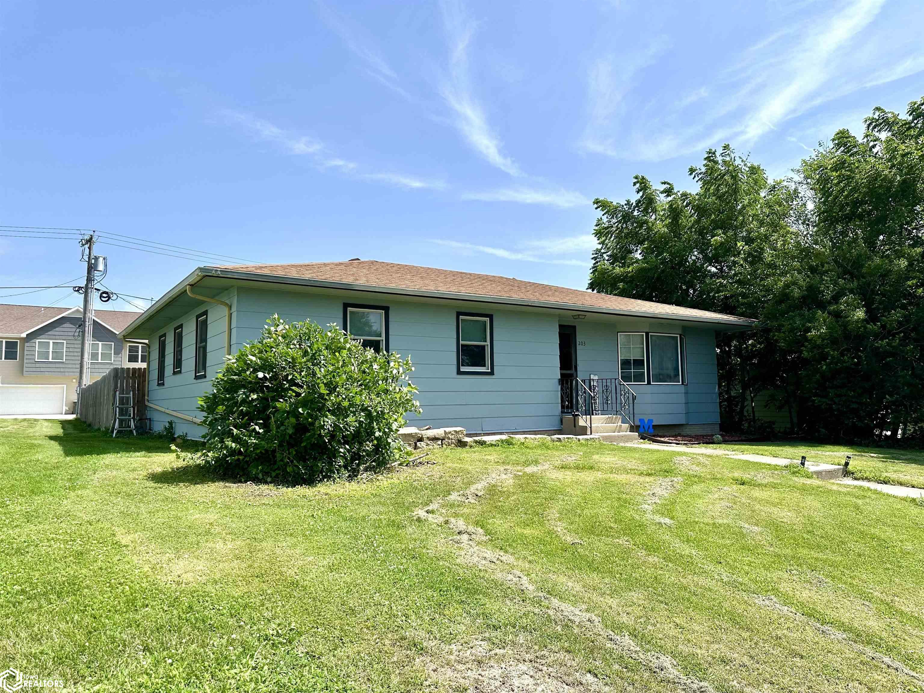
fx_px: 641
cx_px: 462
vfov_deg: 56.8
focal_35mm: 24
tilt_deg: +5.4
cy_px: 346
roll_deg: +0.7
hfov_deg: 71.6
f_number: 1.78
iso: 80
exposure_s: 1/4184
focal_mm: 6.86
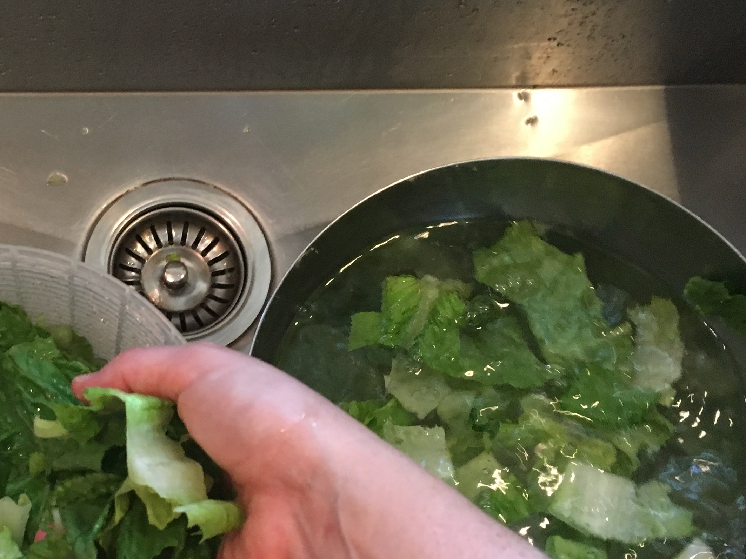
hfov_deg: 34.3
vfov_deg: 26.4
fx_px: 1185
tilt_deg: -75.2
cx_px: 194
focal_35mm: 55
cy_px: 358
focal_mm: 4.15
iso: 160
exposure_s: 1/30
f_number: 2.2
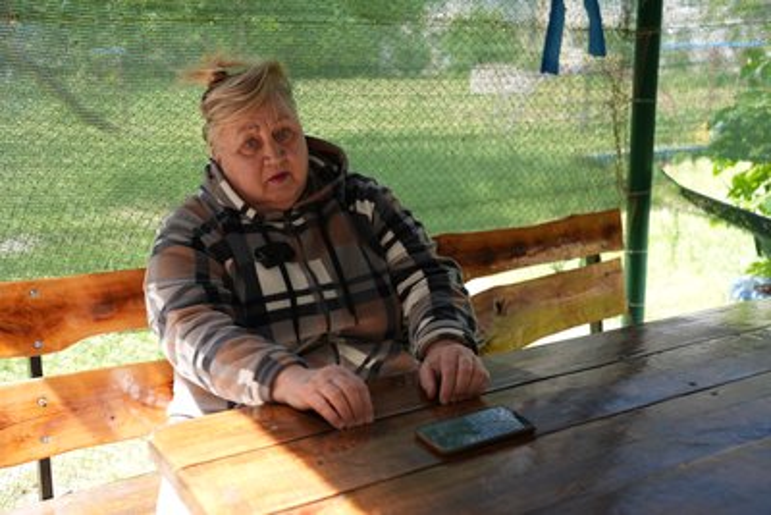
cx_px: 386
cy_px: 258
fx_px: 814
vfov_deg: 35.1
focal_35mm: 38
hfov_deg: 50.7
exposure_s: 1/125
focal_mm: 38
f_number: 3.2
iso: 100
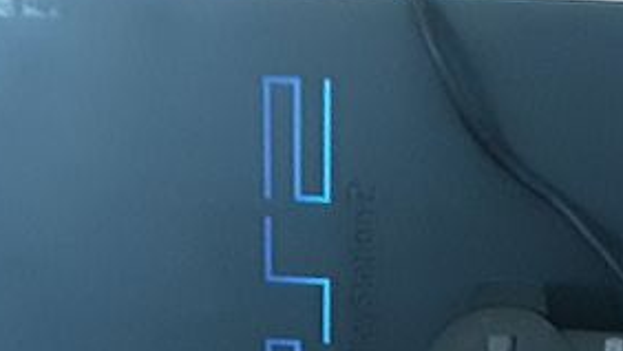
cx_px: 508
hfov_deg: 19.6
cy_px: 620
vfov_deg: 10.6
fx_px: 1785
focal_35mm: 108
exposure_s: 1/17
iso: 800
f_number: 1.9
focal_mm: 2.9
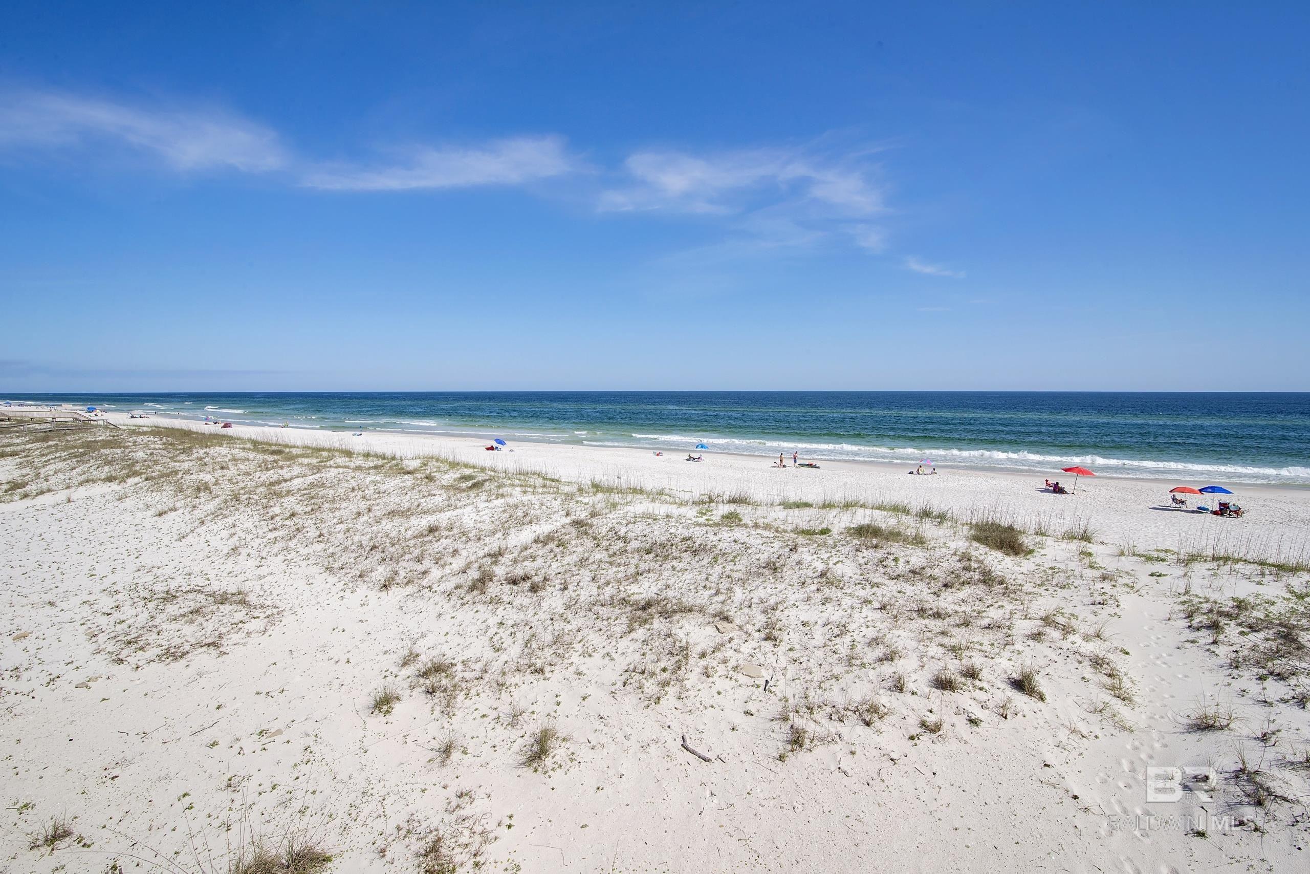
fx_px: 582
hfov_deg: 96.7
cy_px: 437
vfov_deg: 73.8
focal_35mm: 16
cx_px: 655
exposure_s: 1/160
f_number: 14
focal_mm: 16
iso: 200
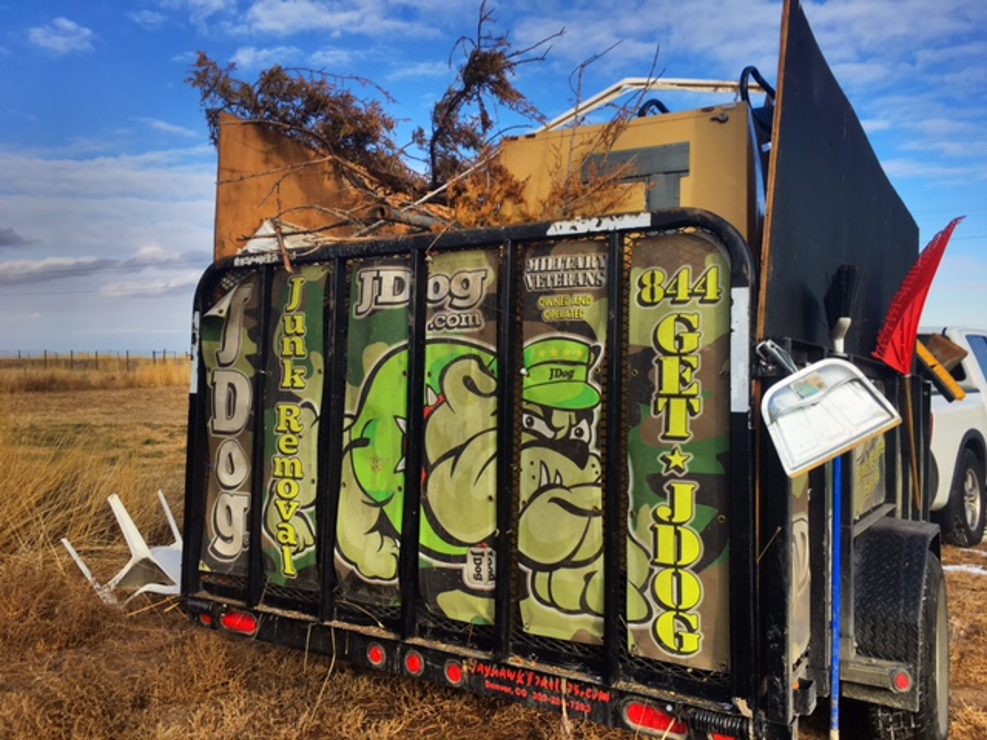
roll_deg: +1.0
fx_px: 827
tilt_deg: +0.6
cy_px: 370
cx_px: 494
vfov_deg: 48.2
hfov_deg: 61.7
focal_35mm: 29
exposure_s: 1/2262
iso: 25
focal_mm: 4.15
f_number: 2.2
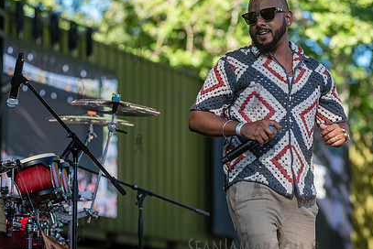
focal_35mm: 171
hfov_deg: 12.0
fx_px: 1773
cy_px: 93
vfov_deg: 8.0
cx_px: 257
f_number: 3.5
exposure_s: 1/500
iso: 250
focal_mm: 120
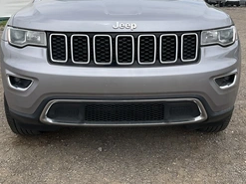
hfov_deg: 40.4
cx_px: 120
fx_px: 334
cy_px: 69
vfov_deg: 30.7
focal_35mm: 47
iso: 25
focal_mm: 3
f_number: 1.8
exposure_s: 1/1534
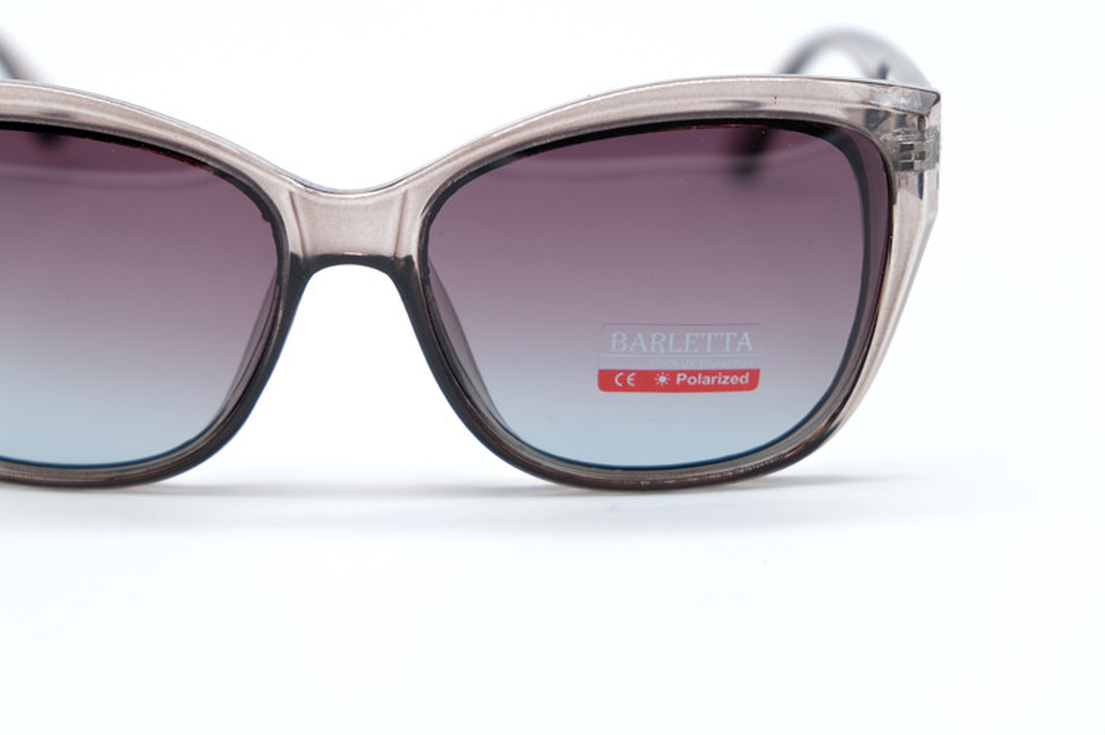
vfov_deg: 14.1
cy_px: 267
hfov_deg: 21.0
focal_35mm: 97
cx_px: 380
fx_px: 2975
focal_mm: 48.4
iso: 160
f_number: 4
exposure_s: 1/150
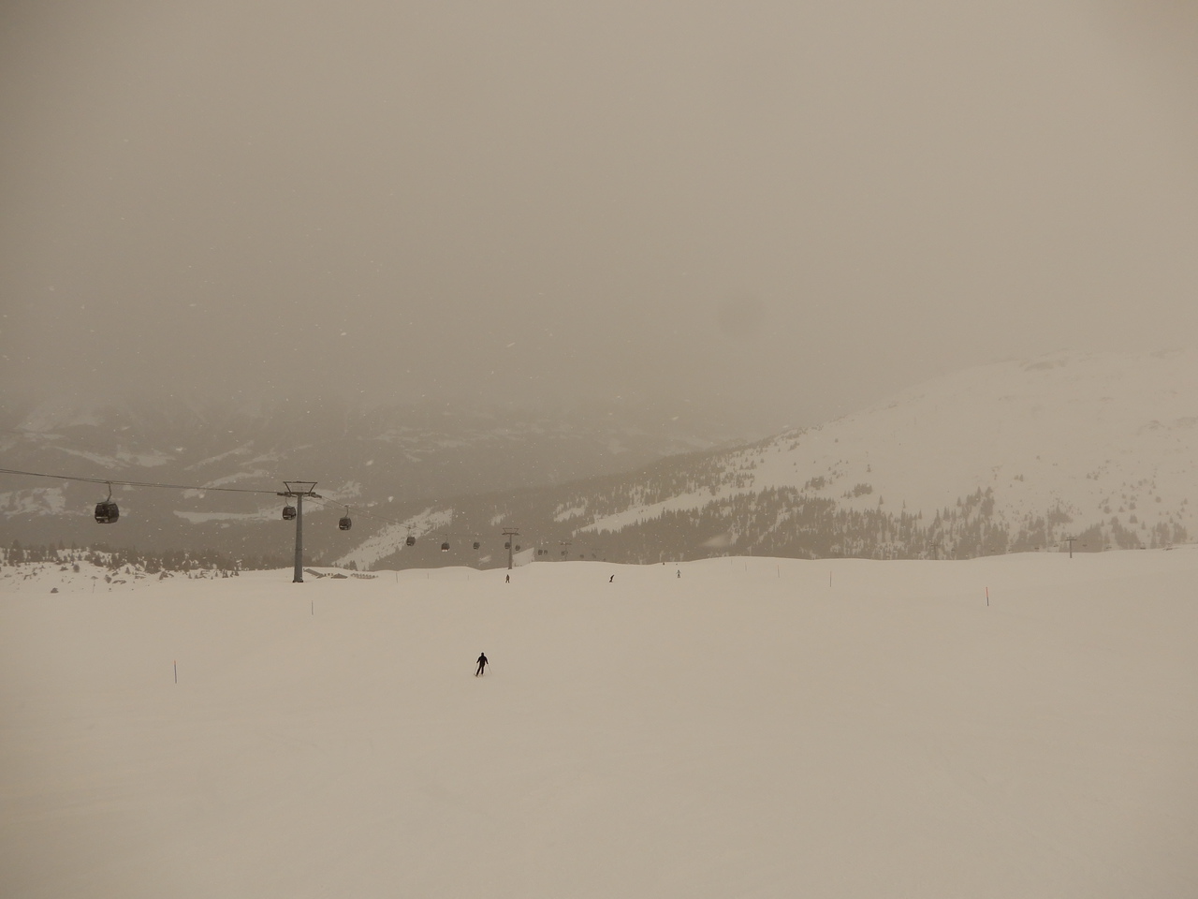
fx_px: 831
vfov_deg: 56.8
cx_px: 599
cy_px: 450
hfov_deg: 71.6
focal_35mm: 24
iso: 80
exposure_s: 1/1000
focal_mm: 4.3
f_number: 3.4
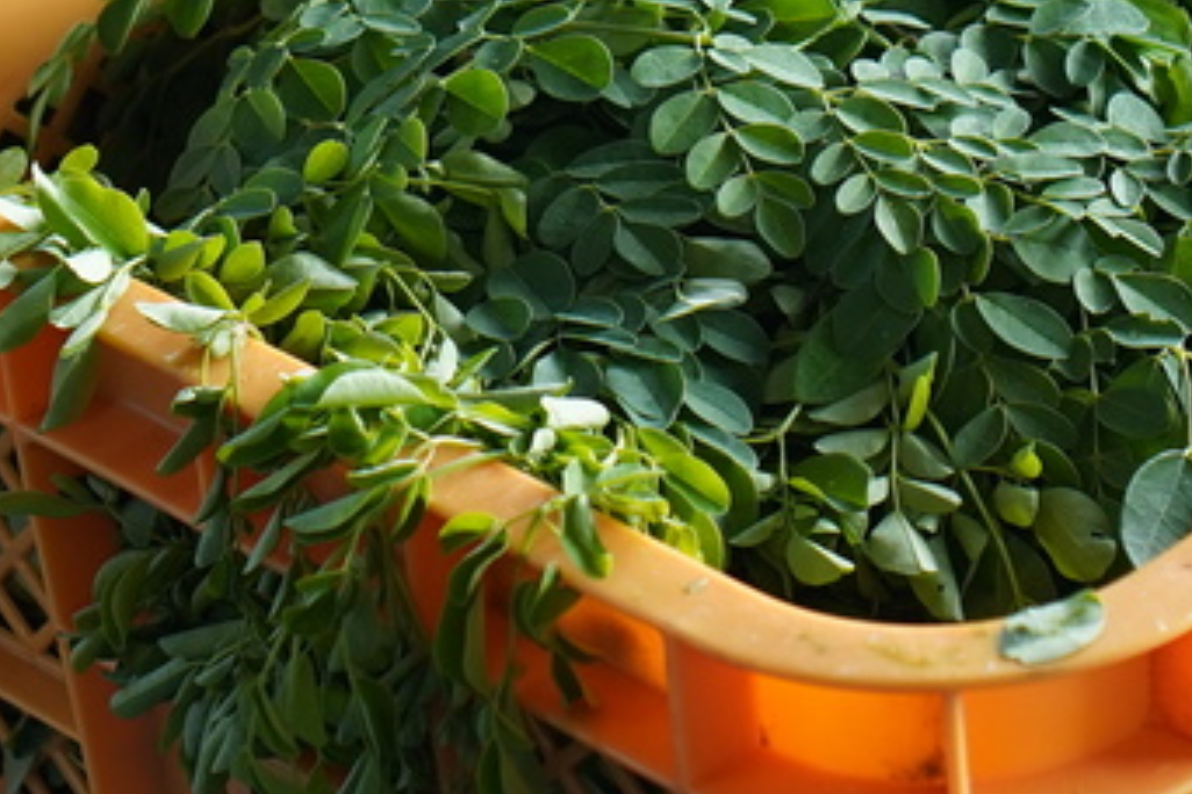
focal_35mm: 146
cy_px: 157
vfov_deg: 9.4
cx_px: 645
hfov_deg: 14.1
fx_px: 4834
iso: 320
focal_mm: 35
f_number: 4
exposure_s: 1/160
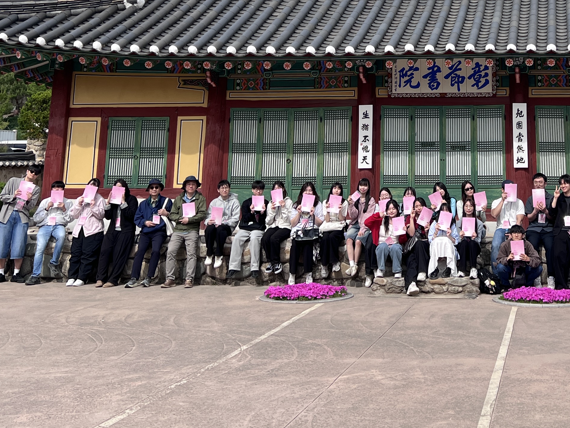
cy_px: 1
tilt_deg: +11.5
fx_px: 906
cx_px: 442
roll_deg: -0.5
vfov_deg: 25.3
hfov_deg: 34.1
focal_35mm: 55
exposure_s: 1/3831
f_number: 1.5
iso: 50
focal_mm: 5.7
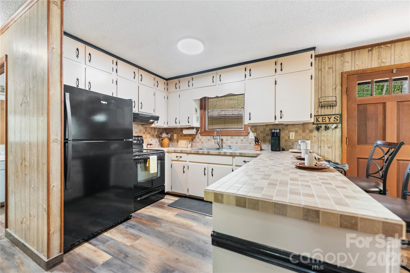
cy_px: 136
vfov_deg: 81.2
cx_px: 205
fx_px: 159
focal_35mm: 14
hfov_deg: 104.3
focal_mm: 14
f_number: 2.8
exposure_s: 1/400
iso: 1600
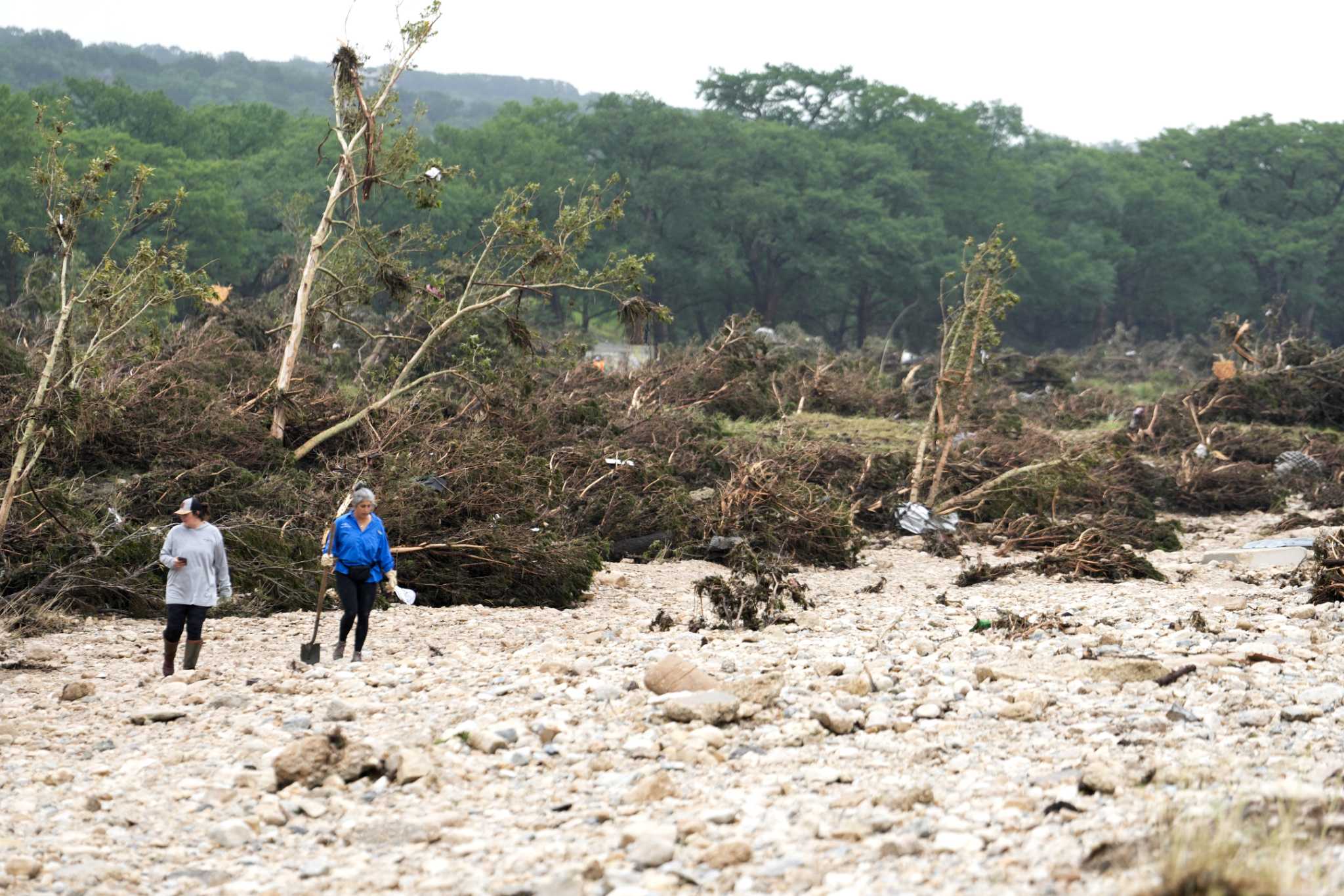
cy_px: 448
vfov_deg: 8.3
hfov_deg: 12.5
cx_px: 672
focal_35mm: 165
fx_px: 6159
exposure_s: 1/1250
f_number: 3.5
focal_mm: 165
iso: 400
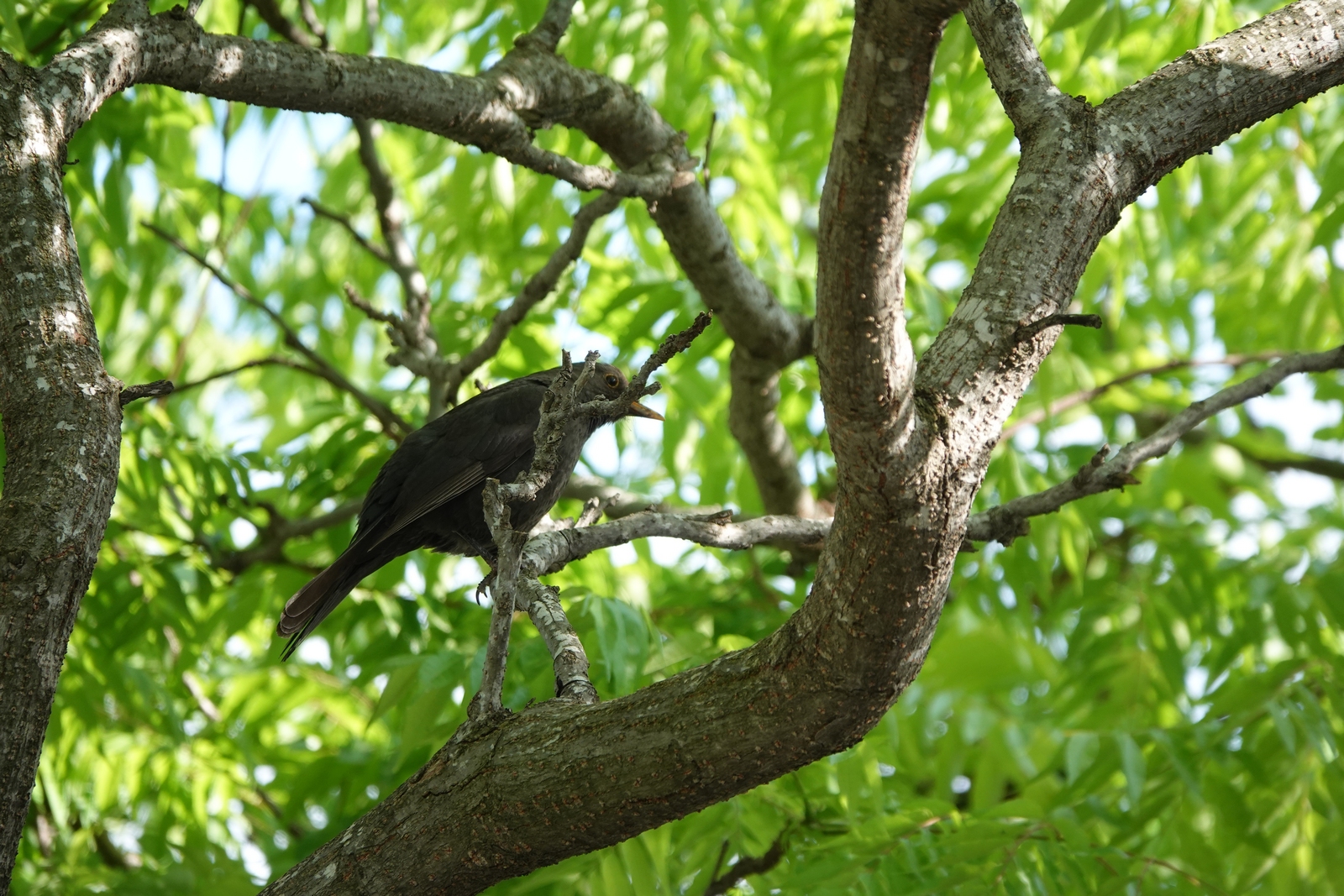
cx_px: 672
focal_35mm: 600
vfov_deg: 2.3
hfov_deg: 3.4
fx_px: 22400
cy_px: 448
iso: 200
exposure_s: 1/250
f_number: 4
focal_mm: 220
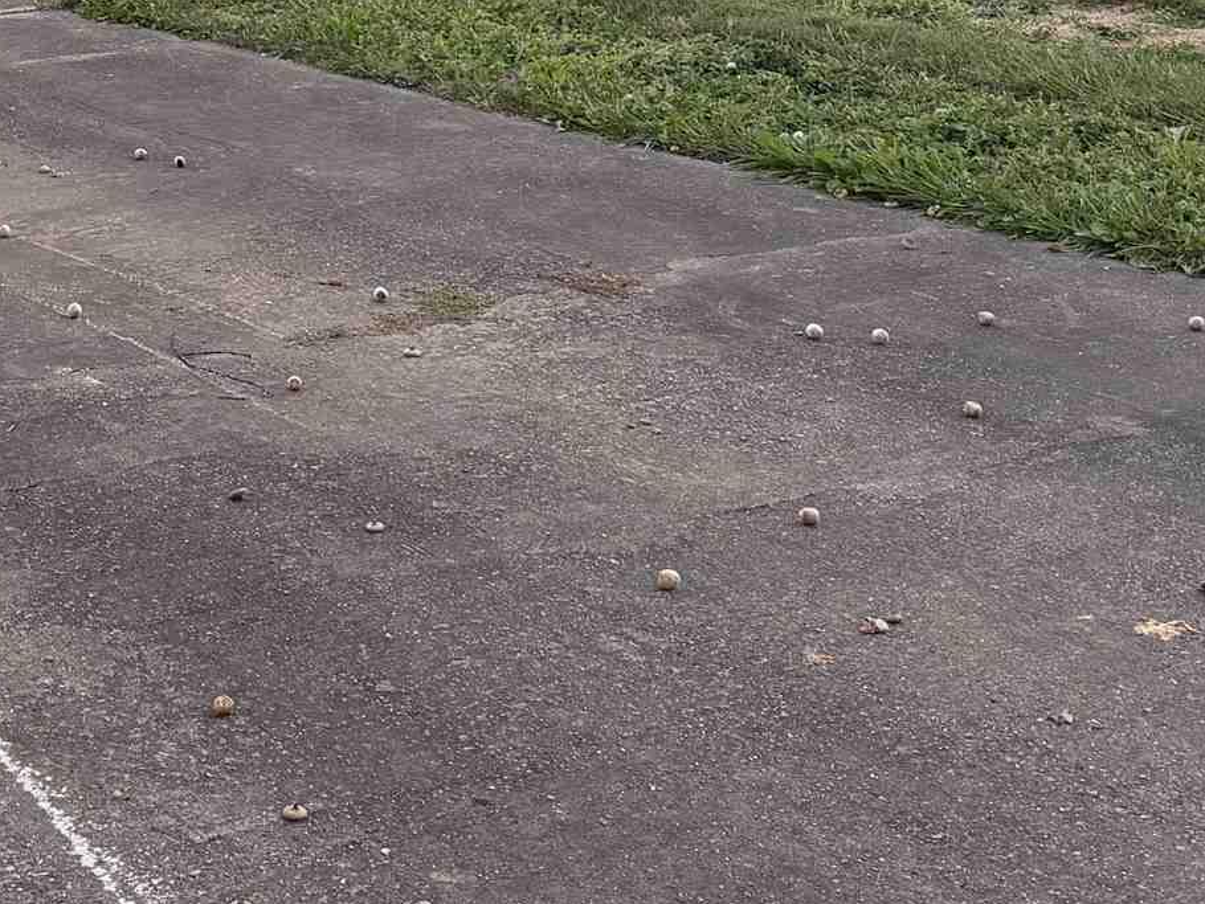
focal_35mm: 81
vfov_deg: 17.3
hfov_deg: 23.4
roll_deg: +1.5
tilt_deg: -4.6
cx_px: 73
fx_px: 2820
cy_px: -193
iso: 160
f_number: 1.78
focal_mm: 6.76
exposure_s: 1/121
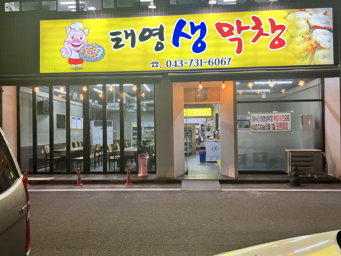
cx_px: 170
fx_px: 256
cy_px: 128
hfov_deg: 67.3
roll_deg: +0.4
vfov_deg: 53.1
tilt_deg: -0.4
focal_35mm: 26
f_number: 1.5
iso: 100
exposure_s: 1/120
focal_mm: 5.7
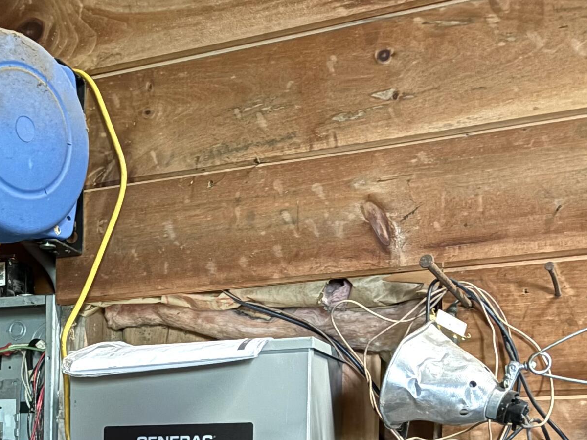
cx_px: 59
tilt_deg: -1.0
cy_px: 549
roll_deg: -0.1
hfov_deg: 28.7
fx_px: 1102
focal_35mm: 65
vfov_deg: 20.8
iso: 640
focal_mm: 5.96
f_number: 1.6
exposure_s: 1/14
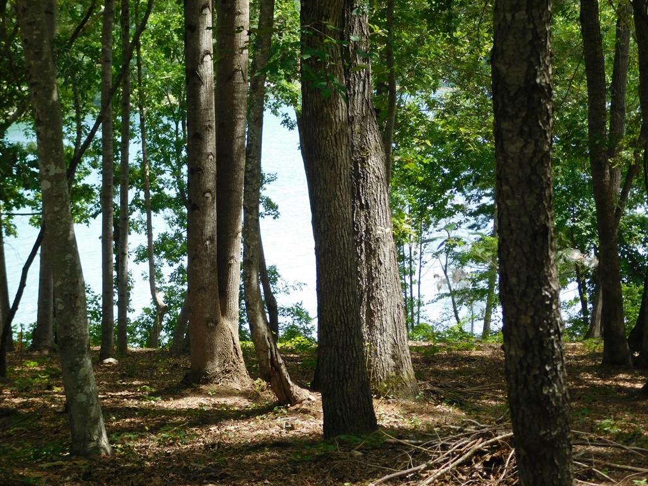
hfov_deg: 17.0
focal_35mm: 116
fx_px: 2171
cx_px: 324
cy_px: 242
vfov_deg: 12.8
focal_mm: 20.3
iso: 125
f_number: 4.8
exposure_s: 1/125
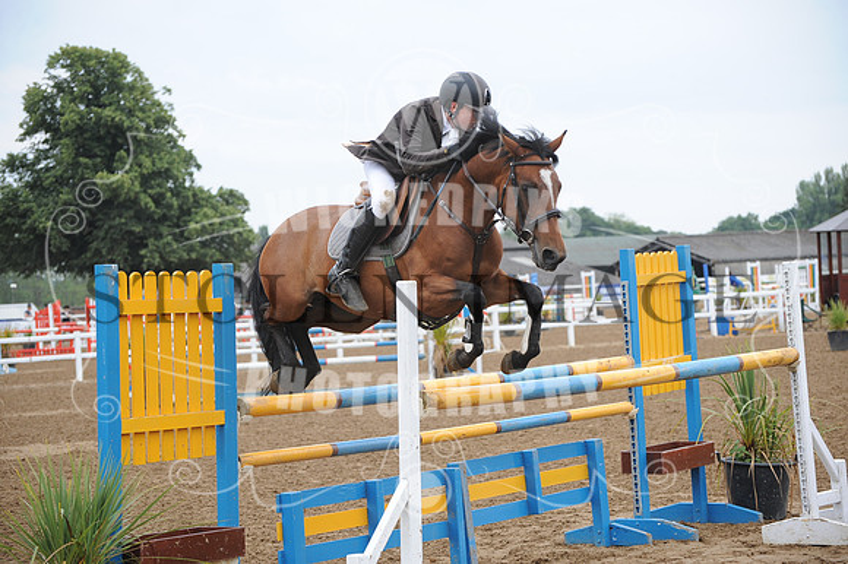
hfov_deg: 20.0
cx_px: 424
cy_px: 282
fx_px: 2401
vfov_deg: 13.4
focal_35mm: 102
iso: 1000
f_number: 5.6
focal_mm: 102
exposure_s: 1/1000
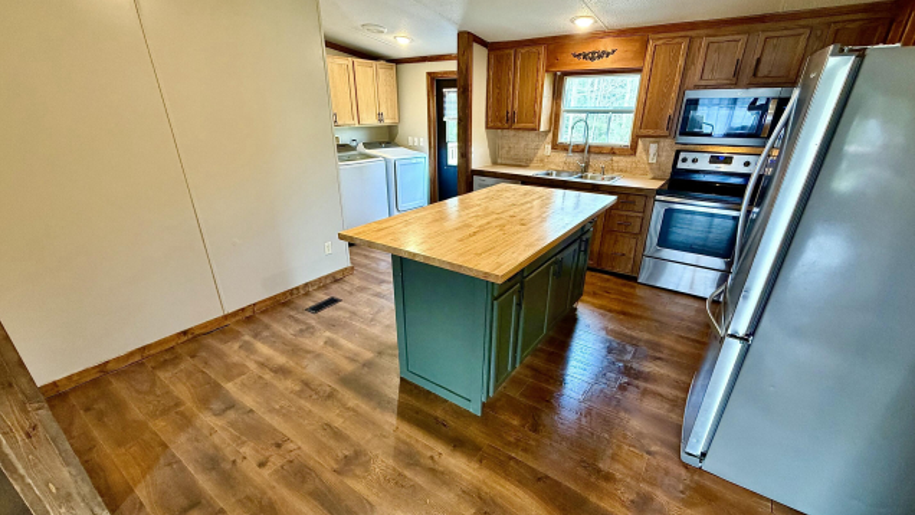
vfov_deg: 66.9
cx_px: 460
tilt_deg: -25.2
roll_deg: +0.4
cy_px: 283
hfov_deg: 99.4
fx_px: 388
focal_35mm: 16
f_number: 2.2
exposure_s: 1/60
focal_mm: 2.22
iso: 400
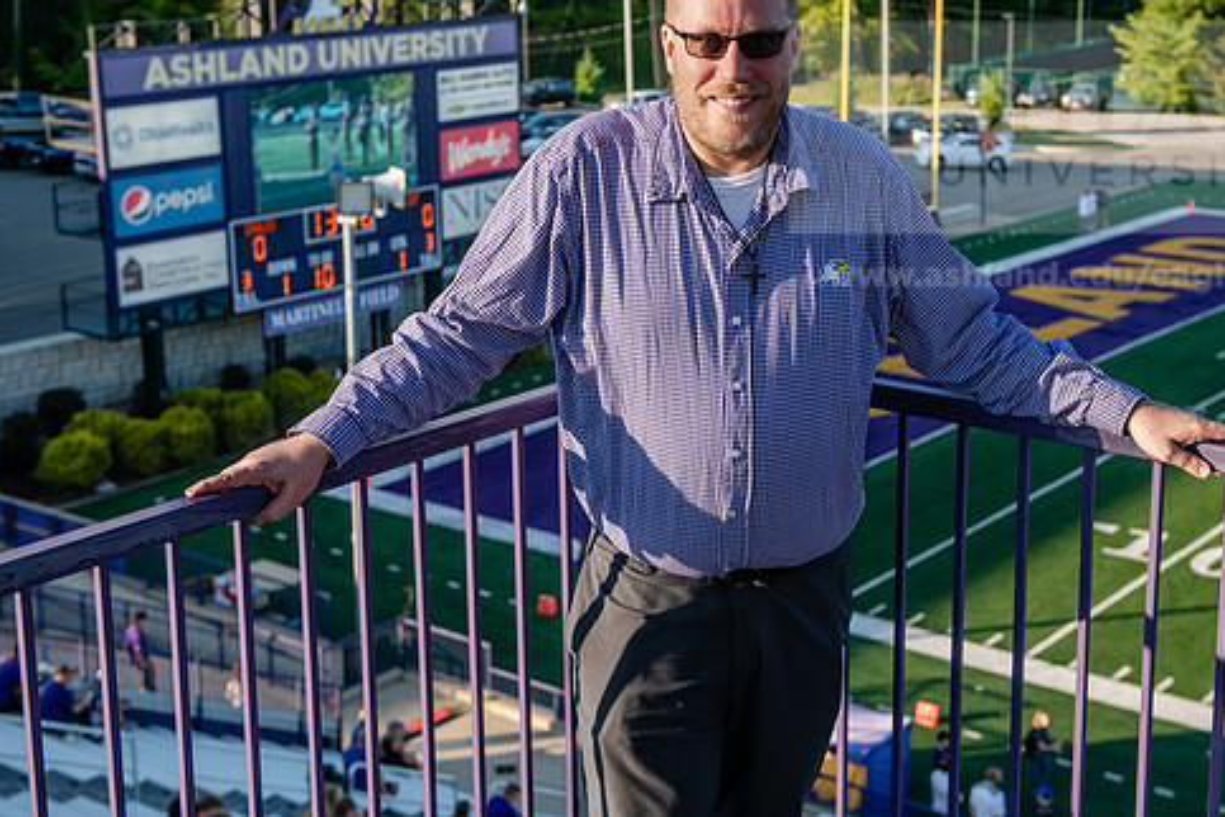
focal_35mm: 60
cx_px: 713
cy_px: 329
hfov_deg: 33.3
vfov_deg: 22.6
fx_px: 2042
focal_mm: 50
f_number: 5
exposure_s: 1/640
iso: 250
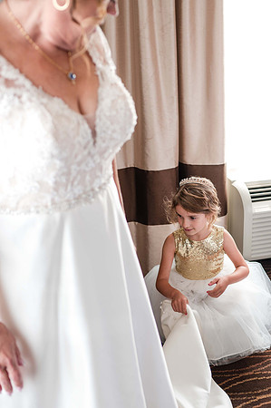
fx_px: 629
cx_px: 199
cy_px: 212
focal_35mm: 56
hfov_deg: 24.1
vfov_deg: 35.9
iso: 200
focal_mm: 35
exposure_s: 1/200
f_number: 2.2
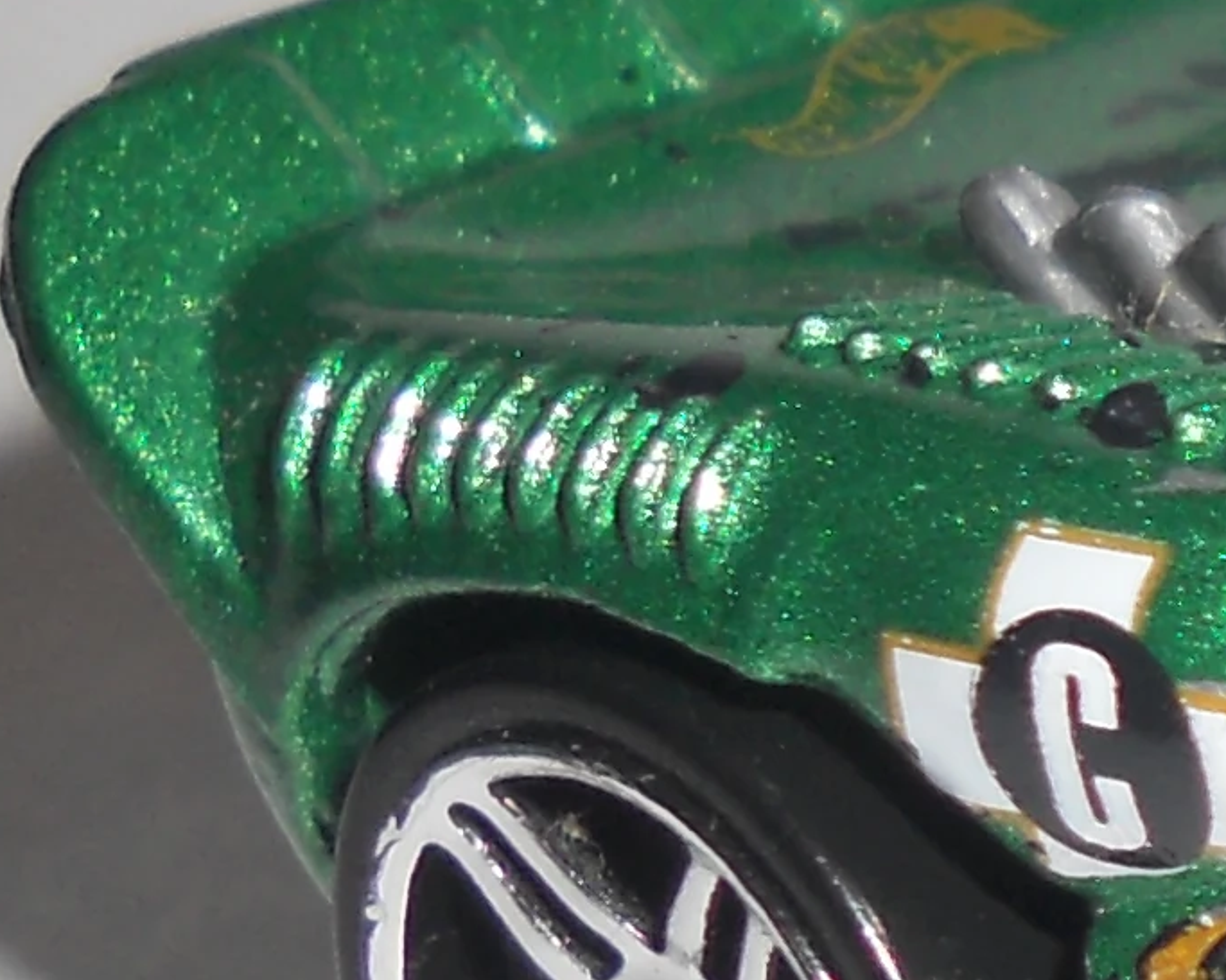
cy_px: 1032
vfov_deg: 8.4
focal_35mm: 183
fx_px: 6638
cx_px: 2703
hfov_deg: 9.6
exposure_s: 1/25
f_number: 8.8
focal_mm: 5.8
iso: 80
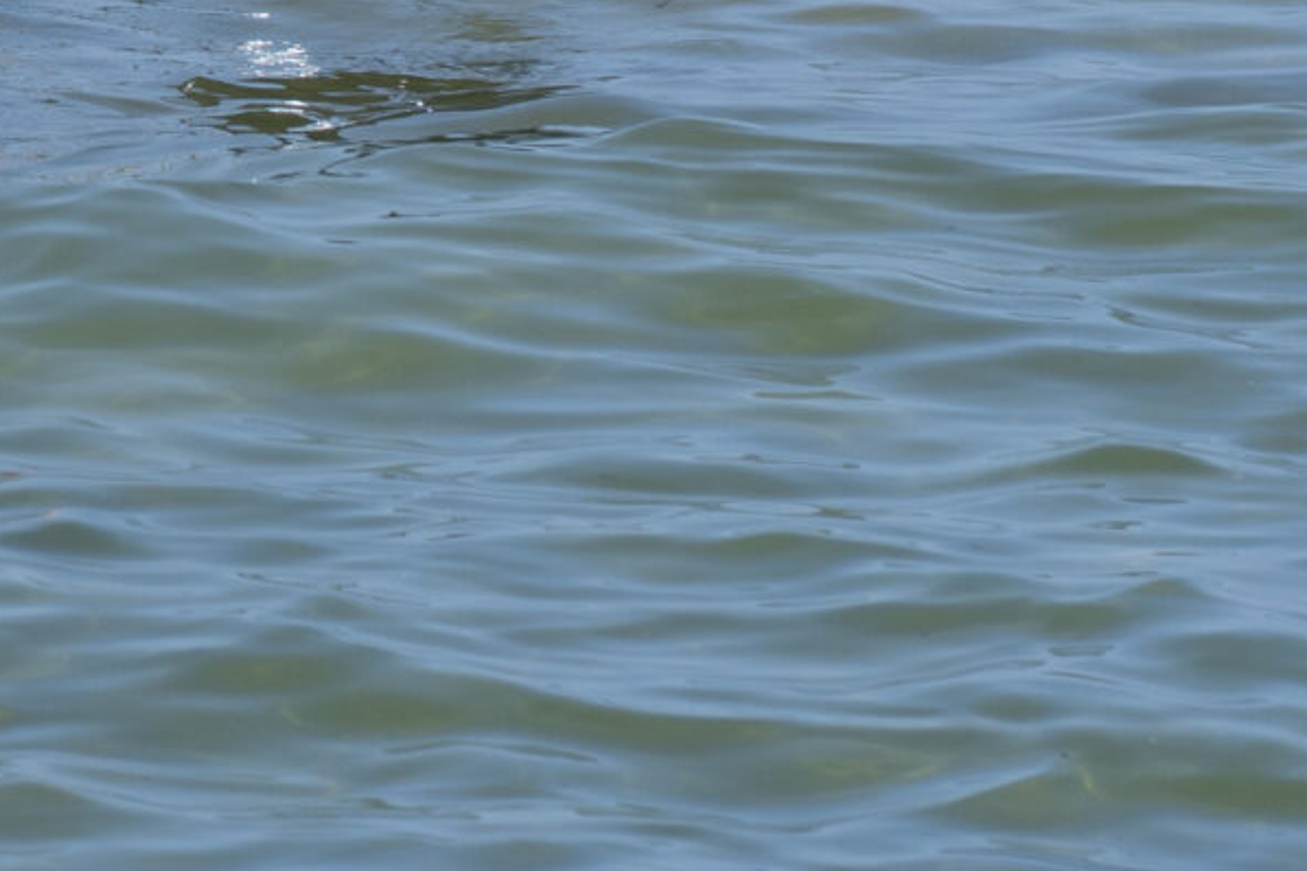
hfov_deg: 3.0
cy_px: -430
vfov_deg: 2.0
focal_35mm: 675
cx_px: -348
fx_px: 24510
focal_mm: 105
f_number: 5.6
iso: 100
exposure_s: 1/640
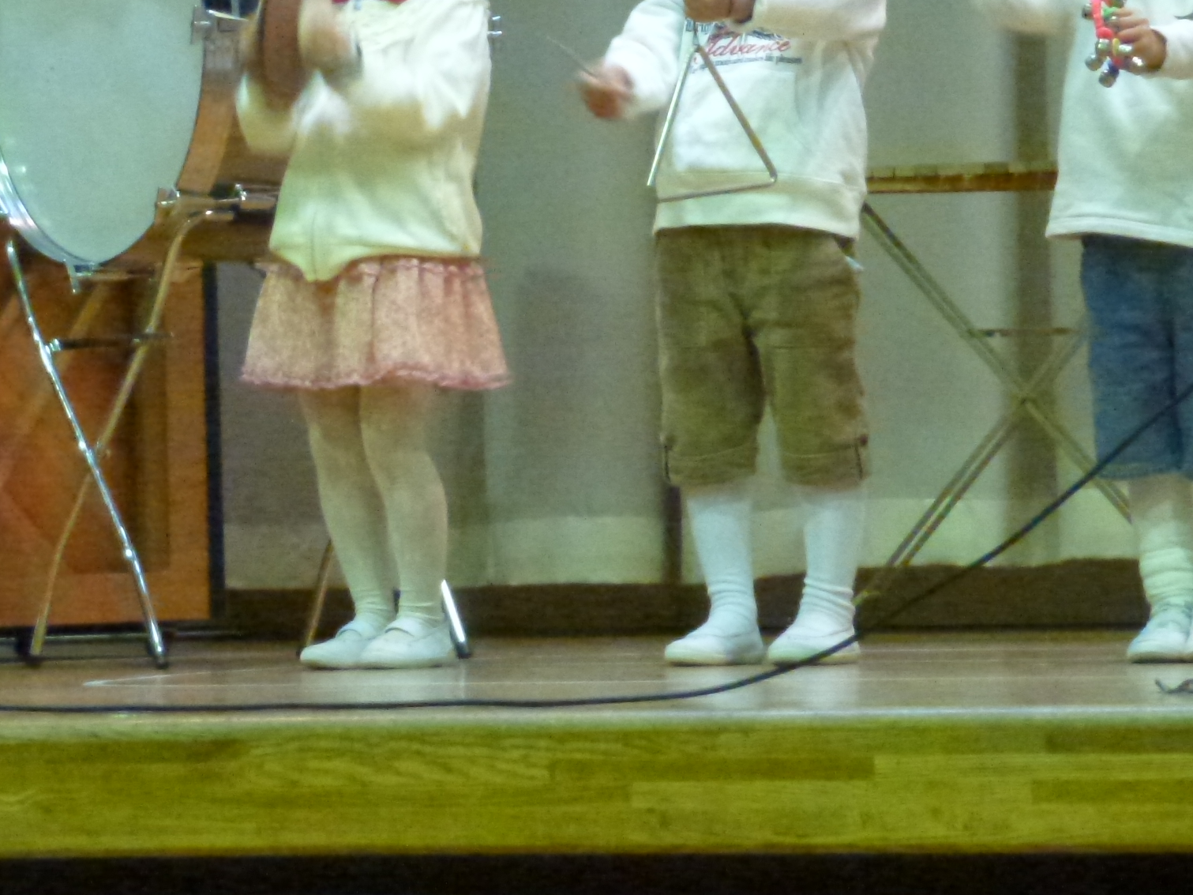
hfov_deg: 9.6
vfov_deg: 7.2
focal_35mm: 205
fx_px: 7065
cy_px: 344
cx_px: 283
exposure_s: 1/40
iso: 1600
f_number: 5.1
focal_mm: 21.7
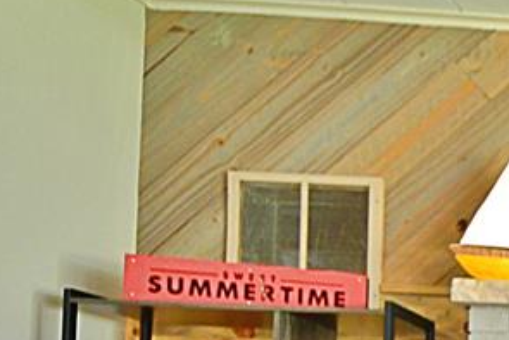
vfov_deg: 20.6
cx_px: 844
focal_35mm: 59
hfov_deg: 23.5
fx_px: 835
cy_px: 468
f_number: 6.3
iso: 800
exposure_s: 1/15
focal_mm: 11.5
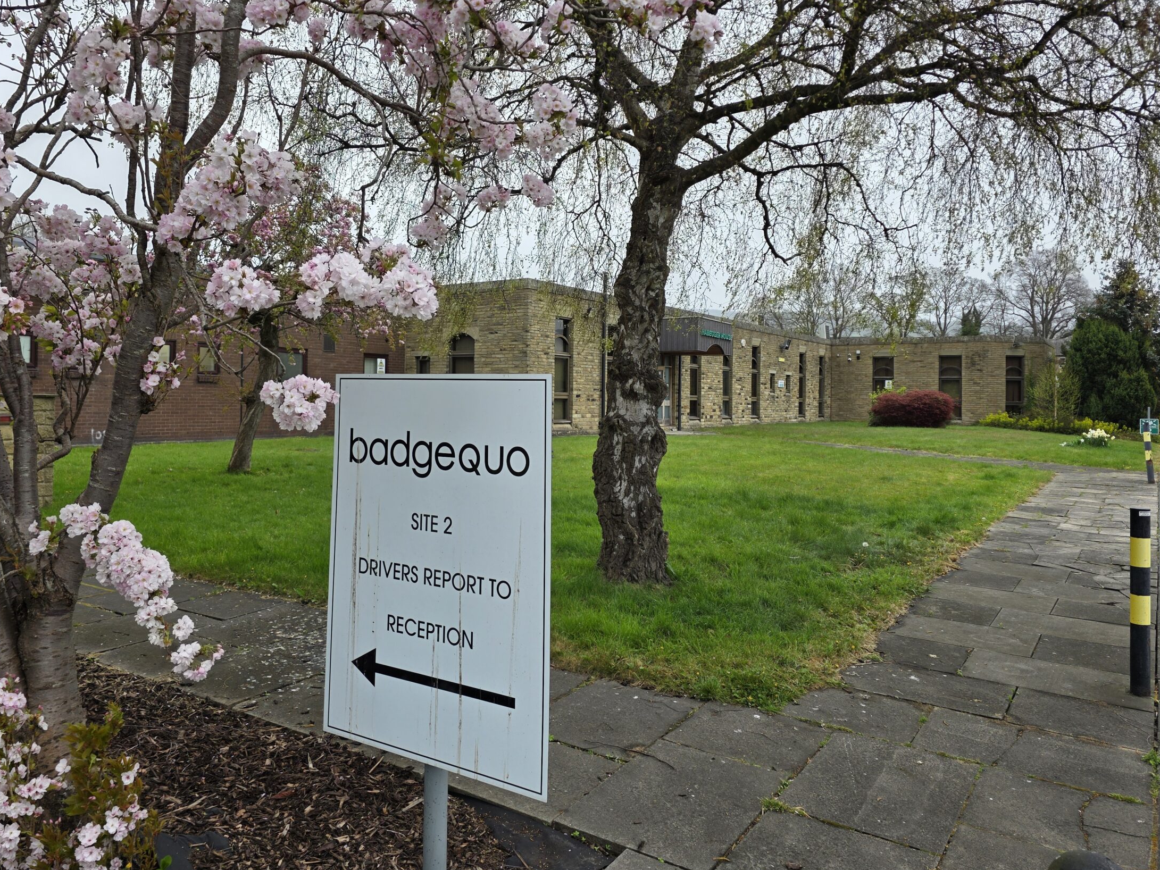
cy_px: 391
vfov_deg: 51.3
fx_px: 905
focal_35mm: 27
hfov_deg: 65.2
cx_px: 529
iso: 25
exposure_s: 1/180
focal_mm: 6.3
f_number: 1.7
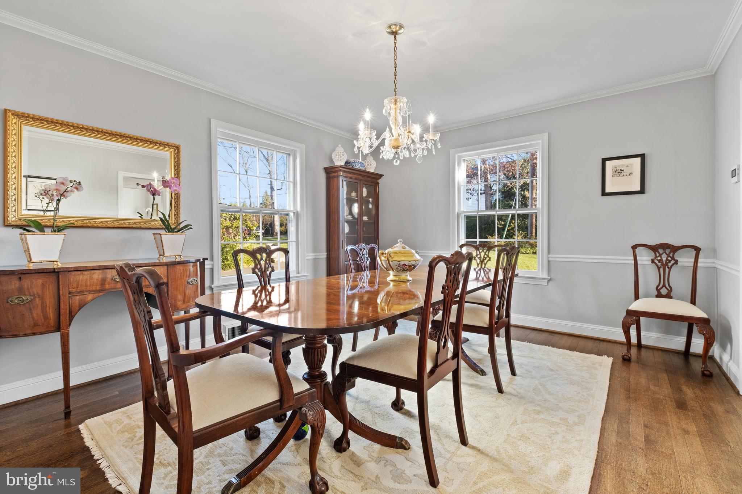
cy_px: 247
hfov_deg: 100.4
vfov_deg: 77.3
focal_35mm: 15
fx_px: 309
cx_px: 371
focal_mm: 10
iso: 400
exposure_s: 1/3
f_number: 7.1
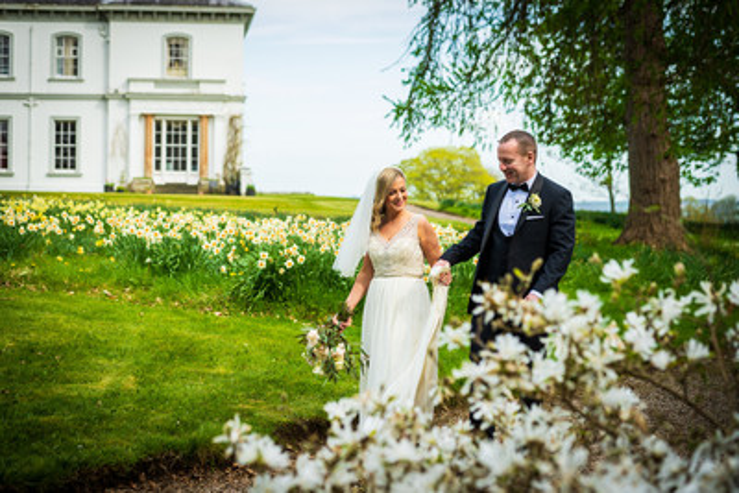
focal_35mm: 70
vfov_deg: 19.5
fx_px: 1437
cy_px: 246
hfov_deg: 28.8
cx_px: 370
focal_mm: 70
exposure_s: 1/400
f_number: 4.5
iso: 160
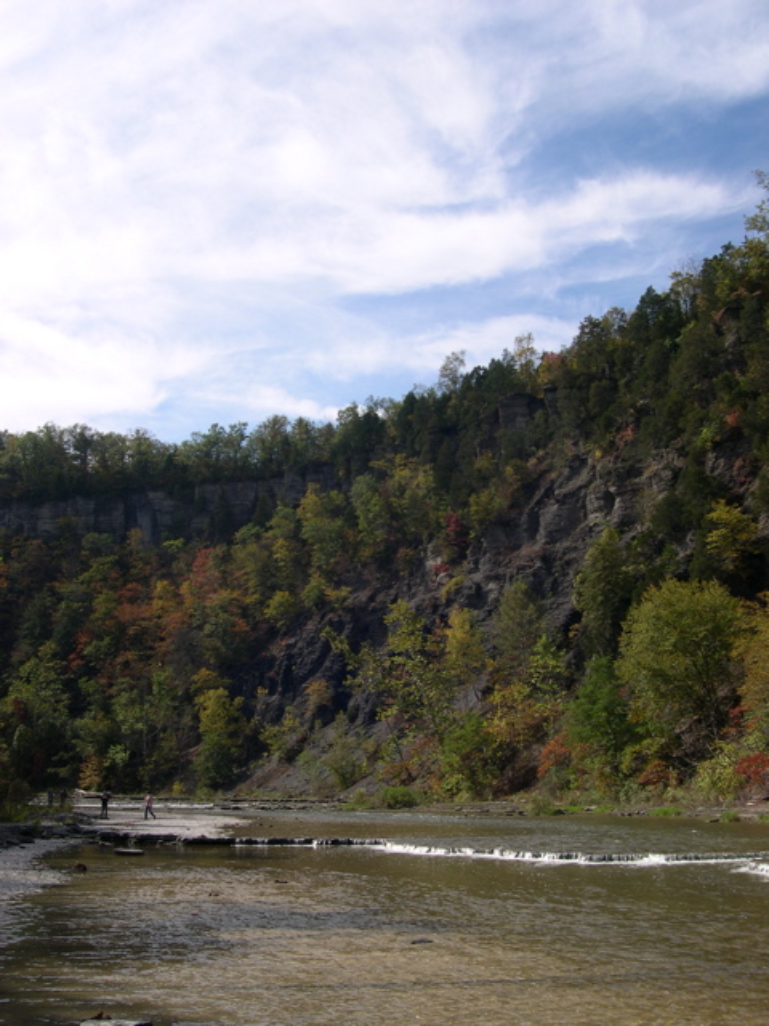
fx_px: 1126
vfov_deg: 49.0
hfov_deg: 37.7
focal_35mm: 38
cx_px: 384
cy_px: 513
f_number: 7.6
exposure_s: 1/171
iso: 100
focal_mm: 8
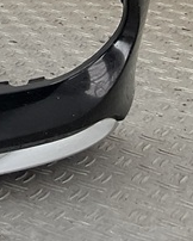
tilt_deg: -8.2
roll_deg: -2.2
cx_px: -375
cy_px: -156
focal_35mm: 141
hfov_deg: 9.0
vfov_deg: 12.7
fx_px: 1005
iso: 25
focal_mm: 3
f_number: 1.8
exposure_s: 1/120
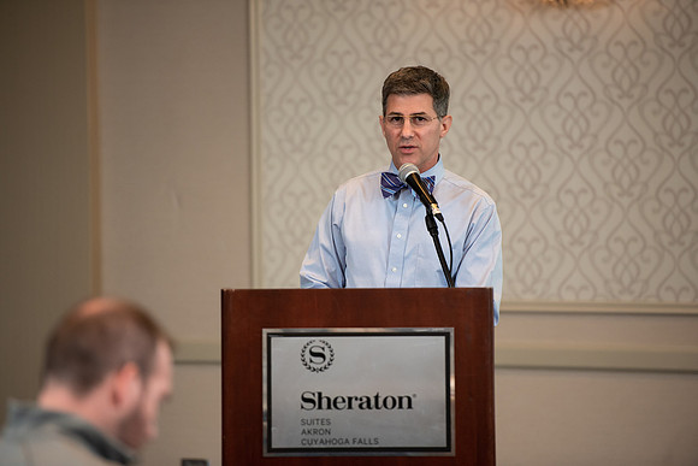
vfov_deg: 6.9
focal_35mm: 200
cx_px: 349
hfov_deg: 10.3
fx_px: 3879
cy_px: 233
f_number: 3.2
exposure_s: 1/200
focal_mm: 200
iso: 1250
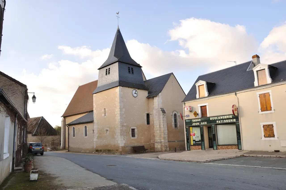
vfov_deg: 47.8
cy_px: 95
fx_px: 214
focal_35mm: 27
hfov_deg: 67.4
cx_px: 143
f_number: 7.1
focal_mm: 18
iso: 200
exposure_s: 1/200
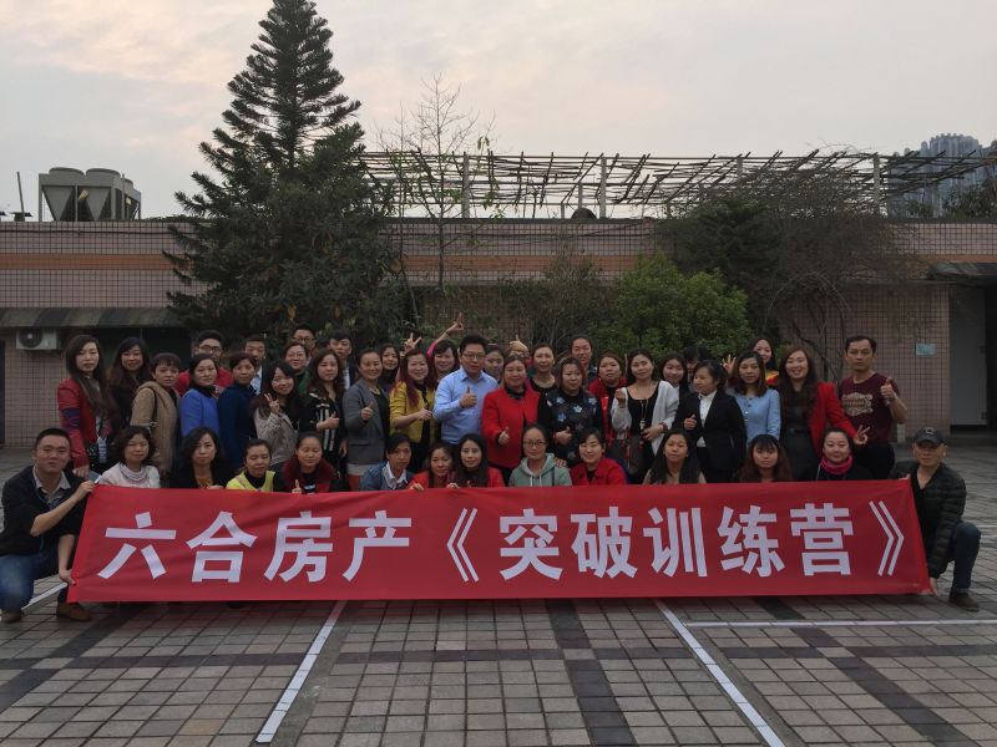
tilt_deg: +3.0
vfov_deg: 48.2
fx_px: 835
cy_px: 374
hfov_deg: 61.7
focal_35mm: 29
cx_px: 498
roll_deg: -0.7
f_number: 2.2
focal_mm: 4.15
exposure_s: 1/118
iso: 32
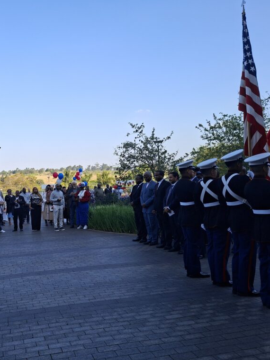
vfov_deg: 58.4
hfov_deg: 43.9
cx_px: 66
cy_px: 181
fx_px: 322
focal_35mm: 31
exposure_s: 1/805
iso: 50
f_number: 1.8
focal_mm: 5.54
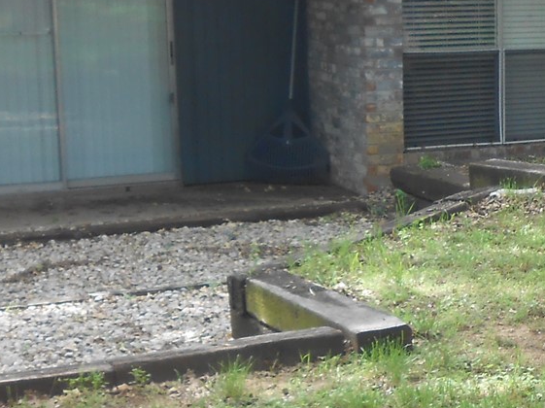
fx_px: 1495
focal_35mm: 95
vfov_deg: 15.5
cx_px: 659
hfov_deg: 19.4
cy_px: 224
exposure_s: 1/80
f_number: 3.5
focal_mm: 4.6
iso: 80
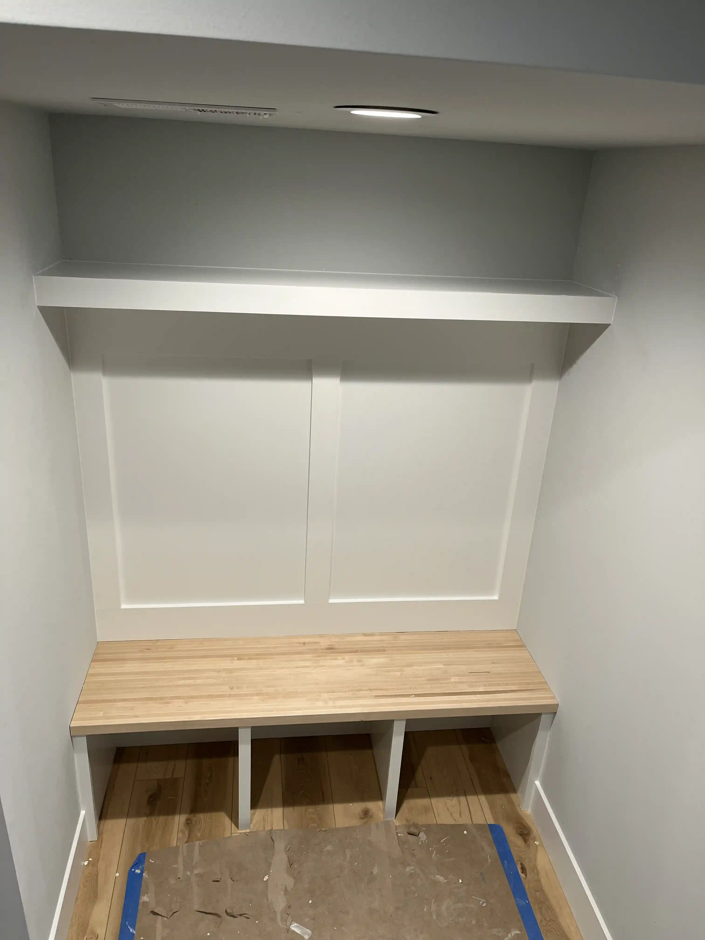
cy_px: 470
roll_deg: -3.2
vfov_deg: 67.3
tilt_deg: -22.2
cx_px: 352
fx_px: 706
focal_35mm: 26
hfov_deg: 53.1
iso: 80
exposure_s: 1/60
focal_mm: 5.1
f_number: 1.6
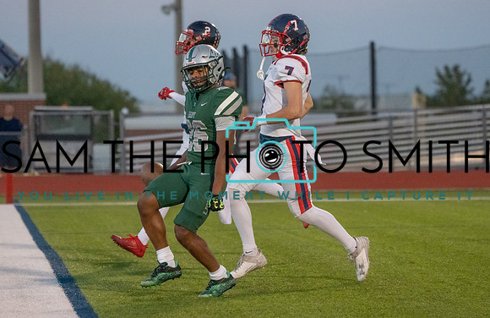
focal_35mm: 263
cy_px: 158
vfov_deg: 5.1
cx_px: 252
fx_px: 3554
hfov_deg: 7.9
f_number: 5.6
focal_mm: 224
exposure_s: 1/1250
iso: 12800
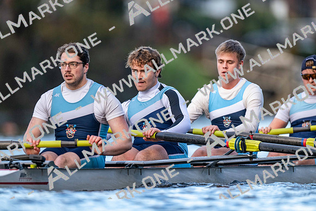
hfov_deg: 3.4
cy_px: 106
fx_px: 5268
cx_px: 158
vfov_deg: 2.3
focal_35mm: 600
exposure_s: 1/2500
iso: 2000
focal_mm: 600
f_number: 4
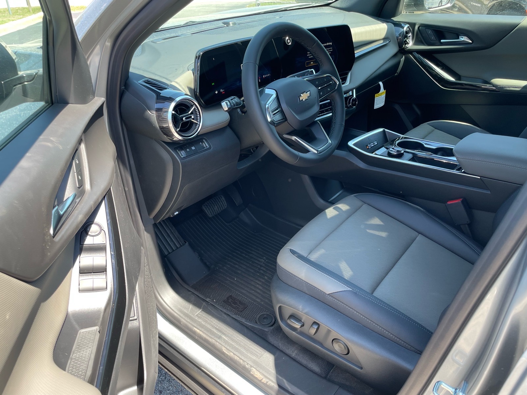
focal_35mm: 26
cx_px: 264
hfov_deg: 67.3
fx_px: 396
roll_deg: +1.0
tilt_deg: -28.7
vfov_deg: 53.1
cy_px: 198
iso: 32
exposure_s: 1/136
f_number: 1.6
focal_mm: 4.2
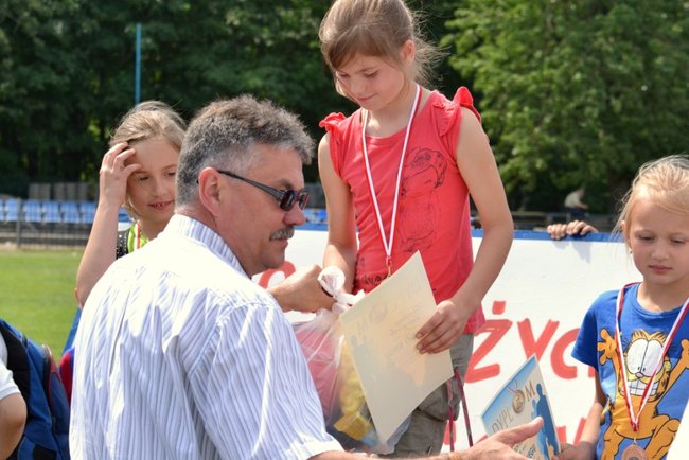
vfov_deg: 13.1
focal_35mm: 105
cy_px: 230
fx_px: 2010
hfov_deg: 19.4
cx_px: 344
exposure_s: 1/640
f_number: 8
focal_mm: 70
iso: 400
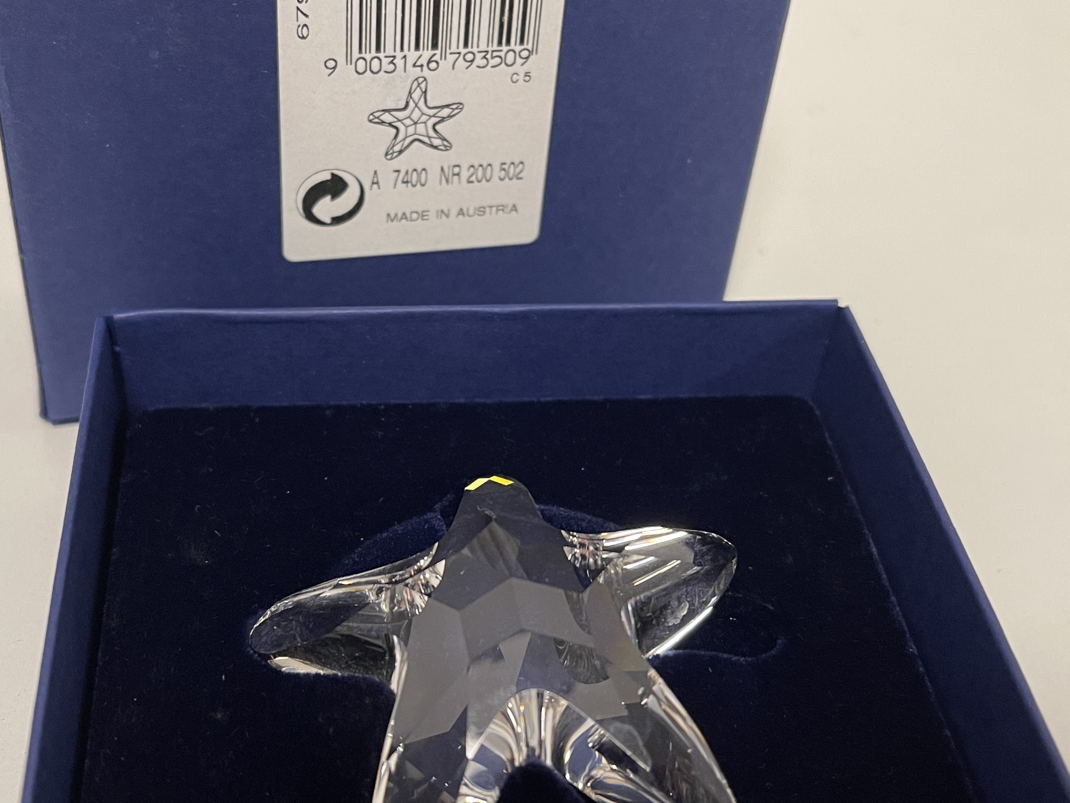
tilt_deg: -41.7
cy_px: 397
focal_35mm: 43
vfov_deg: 33.6
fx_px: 1329
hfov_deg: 43.8
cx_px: 491
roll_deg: -6.0
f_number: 1.6
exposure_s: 1/50
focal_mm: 5.1
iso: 100
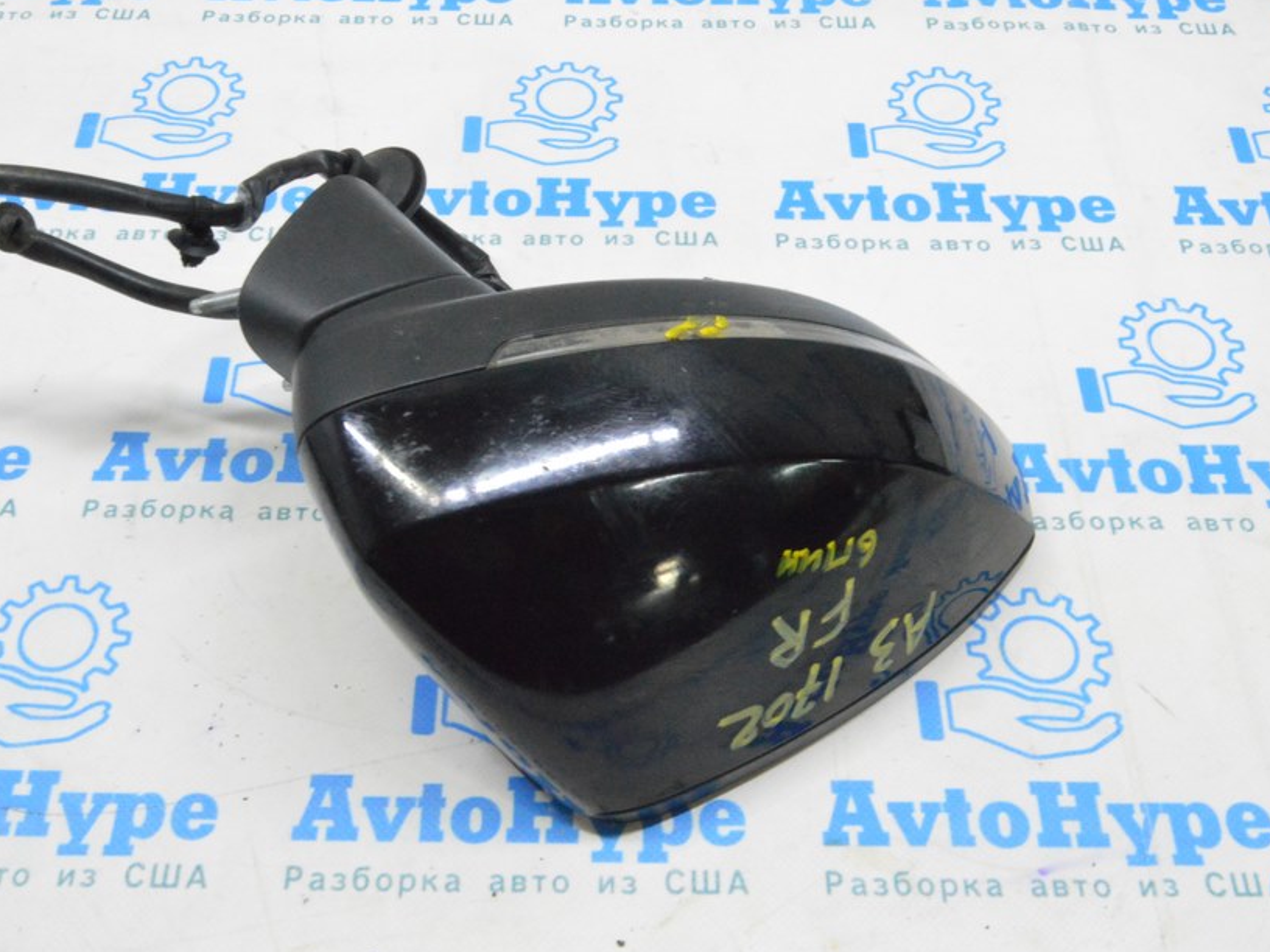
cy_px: 429
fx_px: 1724
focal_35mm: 47
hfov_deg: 40.4
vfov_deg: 30.9
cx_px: 590
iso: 6400
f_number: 20
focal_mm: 26
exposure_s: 1/15
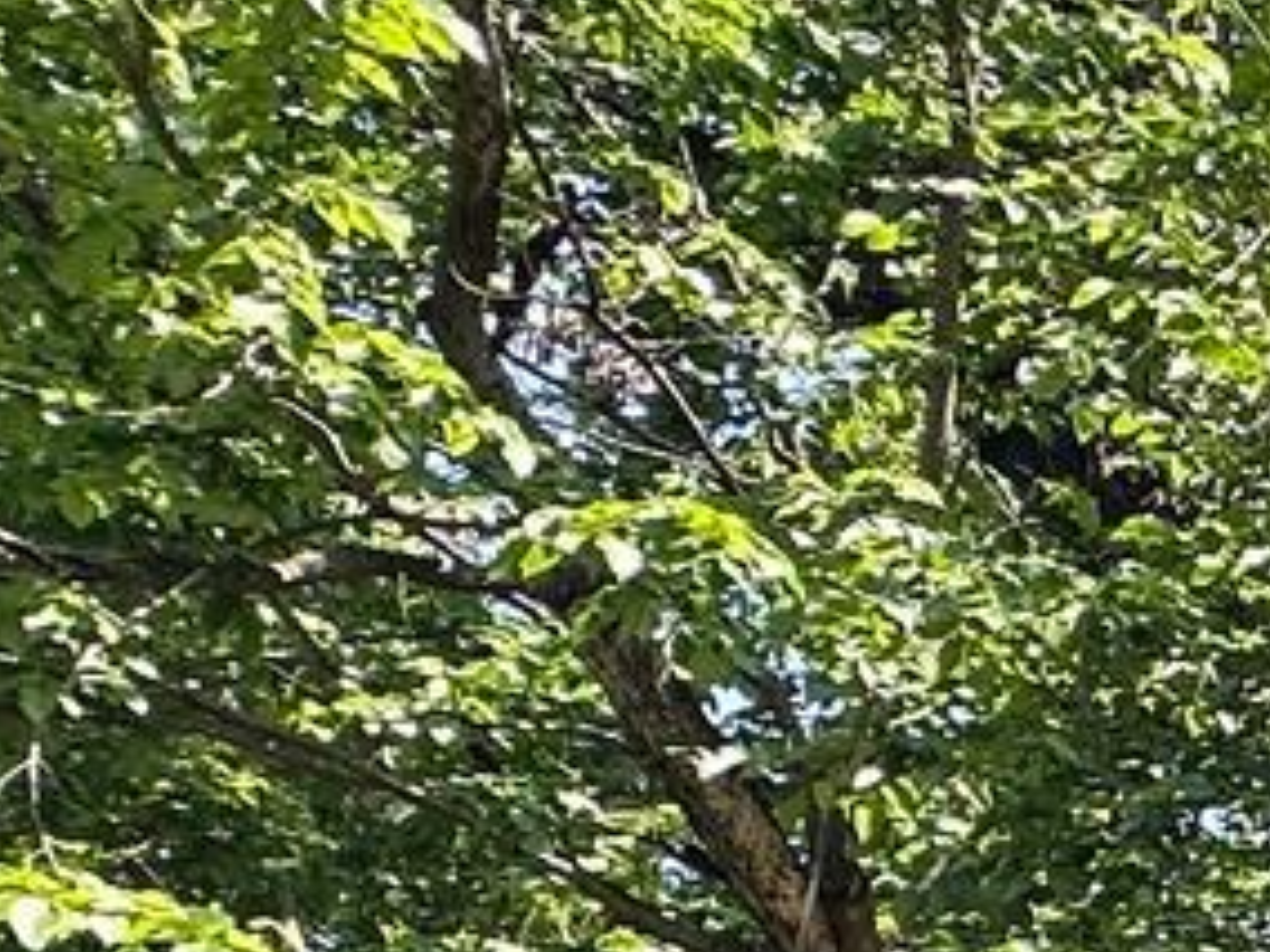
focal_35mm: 101
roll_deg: +3.9
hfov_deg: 13.2
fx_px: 3706
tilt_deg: +20.8
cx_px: 3238
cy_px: 1421
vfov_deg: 13.8
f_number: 2.2
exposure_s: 1/181
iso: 40
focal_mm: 2.22
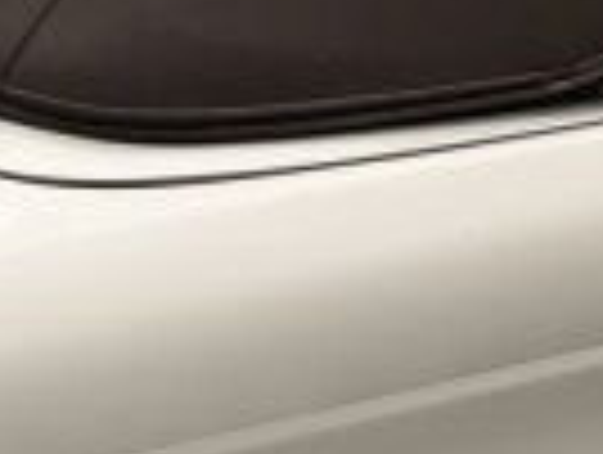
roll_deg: +0.1
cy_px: -324
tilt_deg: -9.5
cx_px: 490
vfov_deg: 6.4
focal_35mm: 229
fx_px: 3996
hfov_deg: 8.6
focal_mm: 6.76
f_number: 1.78
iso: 160
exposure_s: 1/88
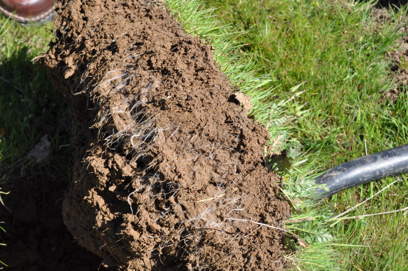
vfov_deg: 16.5
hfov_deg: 24.6
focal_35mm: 82
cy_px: 136
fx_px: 934
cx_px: 204
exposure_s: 1/160
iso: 200
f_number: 13
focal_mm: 55
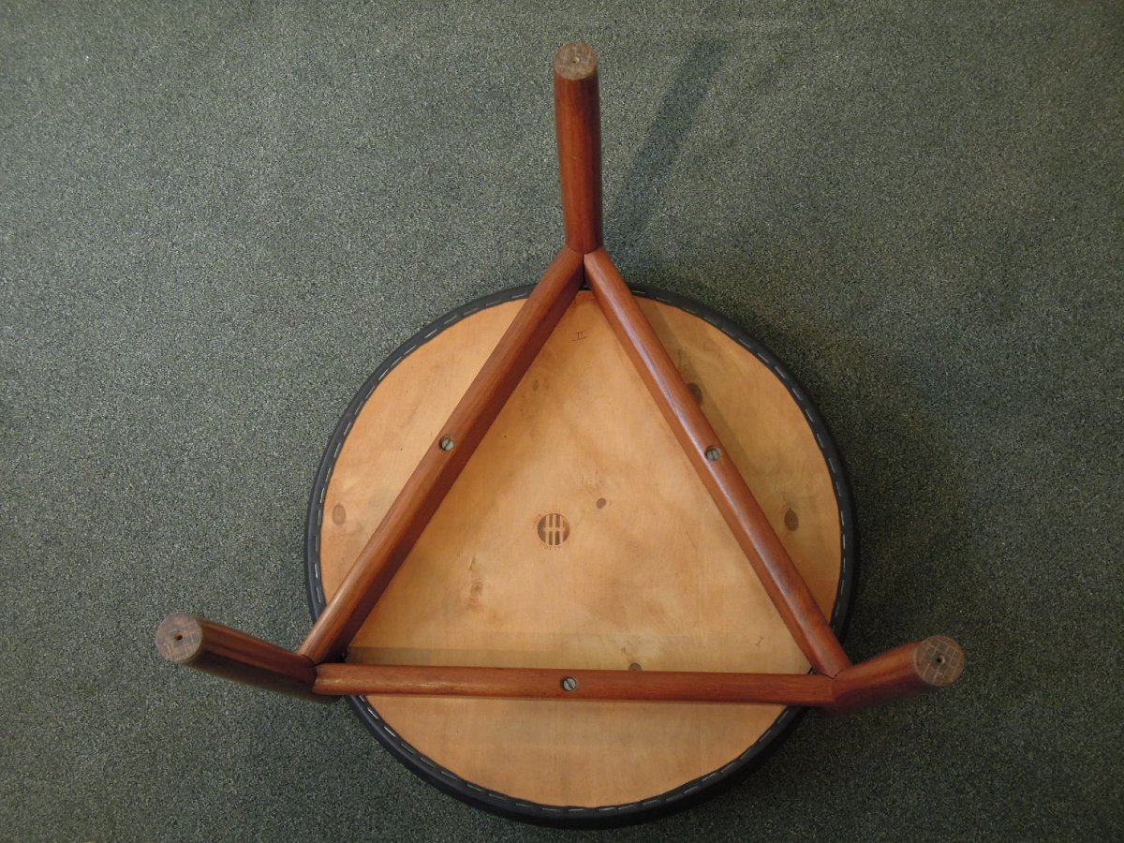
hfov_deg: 46.8
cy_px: 422
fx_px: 1299
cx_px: 562
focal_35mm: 40
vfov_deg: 36.0
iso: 400
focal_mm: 7.2
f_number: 3.3
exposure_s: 1/40
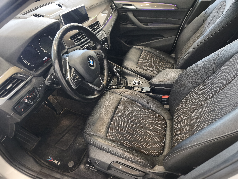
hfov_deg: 73.9
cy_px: 90
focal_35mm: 23
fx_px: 158
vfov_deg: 58.9
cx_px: 119
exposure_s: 1/50
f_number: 1.62
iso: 640
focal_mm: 6.45
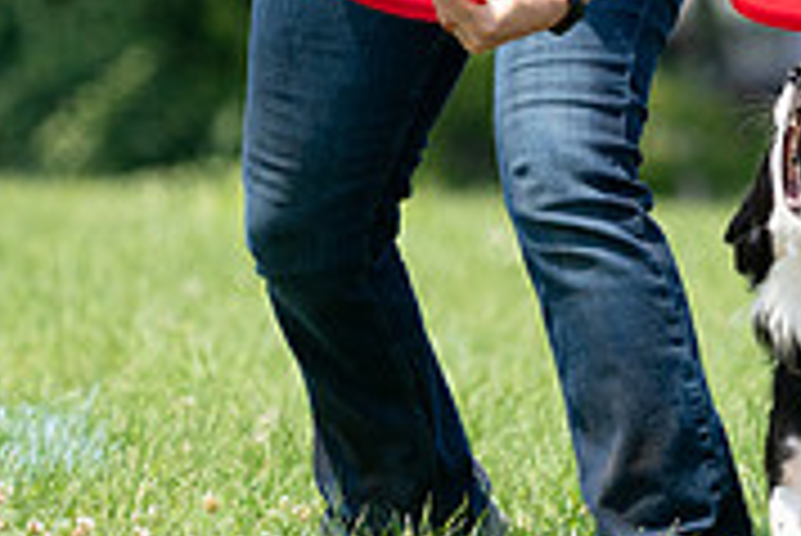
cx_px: 742
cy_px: -227
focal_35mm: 975
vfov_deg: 1.4
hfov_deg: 2.1
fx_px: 21711
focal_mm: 300
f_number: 5.6
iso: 1600
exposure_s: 1/4000
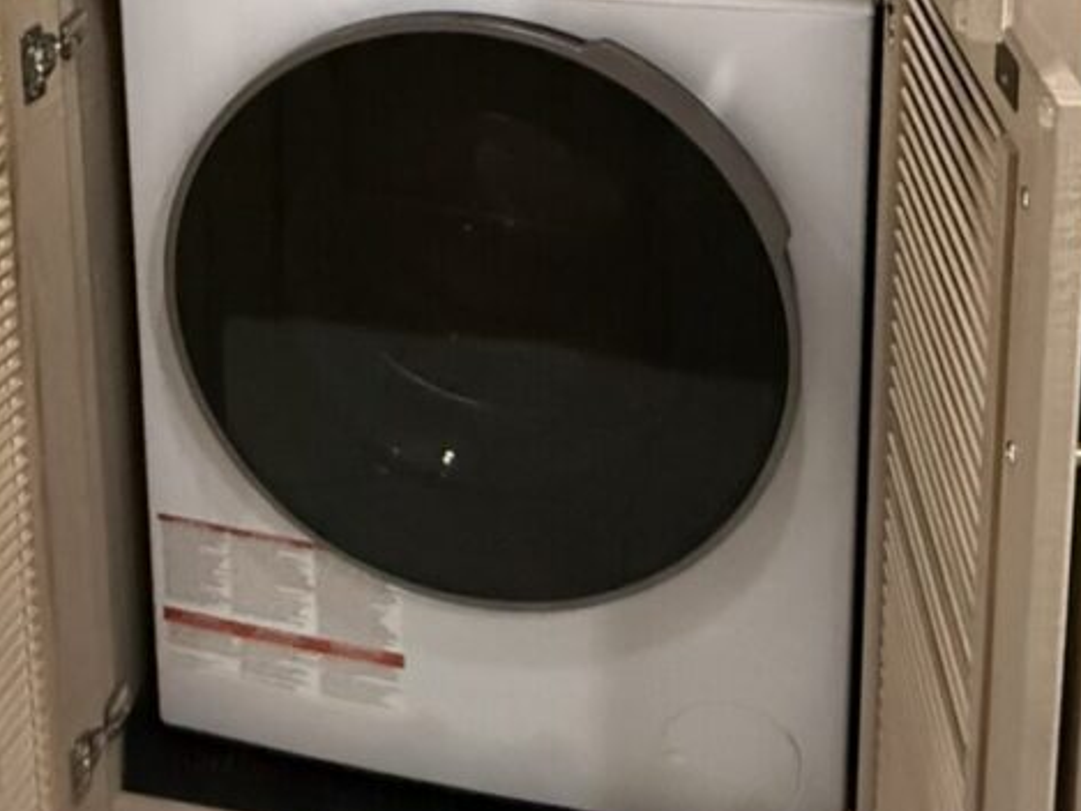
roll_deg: +0.9
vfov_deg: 25.2
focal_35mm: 43
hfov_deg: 43.8
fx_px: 1343
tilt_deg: -7.2
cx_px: 551
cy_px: -417
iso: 1000
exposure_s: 1/60
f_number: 2.2
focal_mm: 2.22
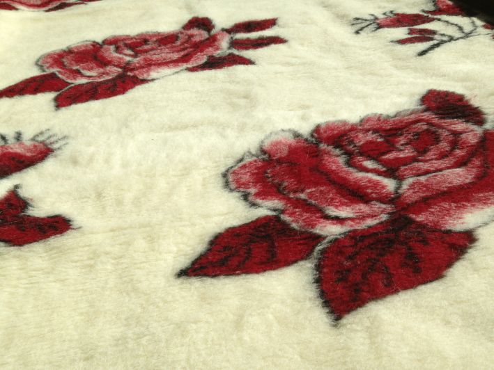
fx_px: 471
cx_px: 247
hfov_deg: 55.3
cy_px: 185
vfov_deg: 43.0
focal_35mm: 33
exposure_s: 1/2088
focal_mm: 4.13
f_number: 2.4
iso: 50
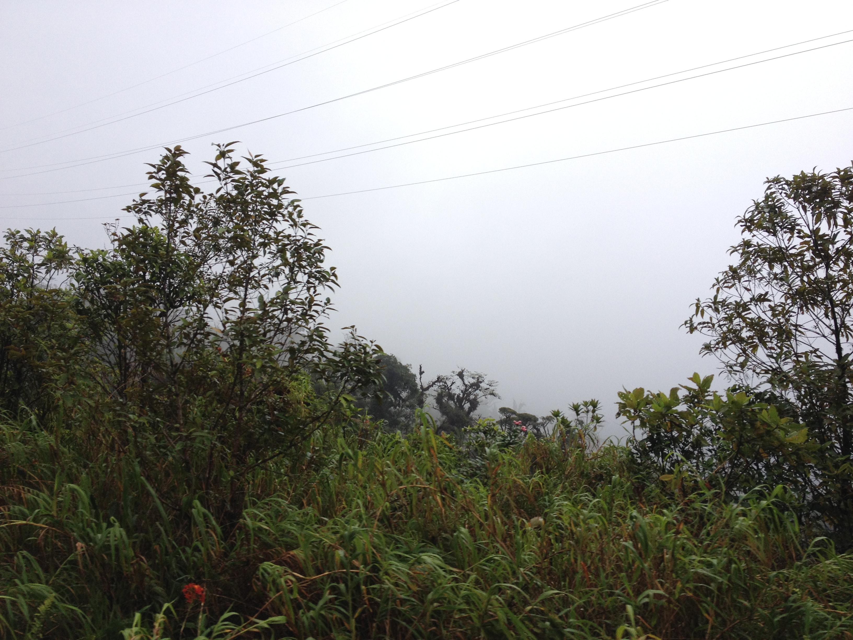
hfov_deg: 52.6
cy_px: 320
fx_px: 862
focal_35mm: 35
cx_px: 426
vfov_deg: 40.7
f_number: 2.4
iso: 50
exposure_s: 1/1783
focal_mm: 4.28
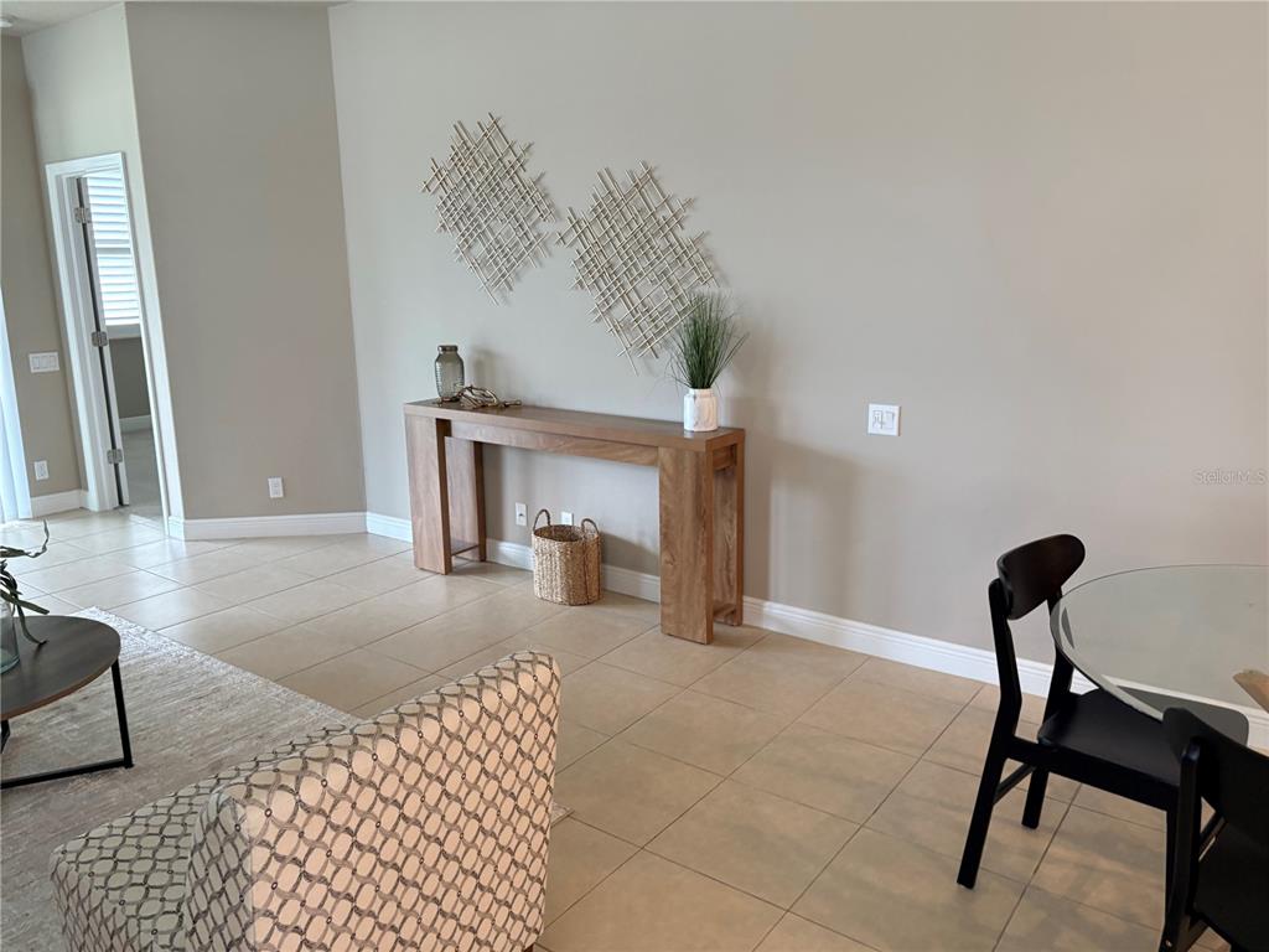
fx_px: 953
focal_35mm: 26
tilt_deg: -11.3
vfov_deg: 53.1
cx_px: 634
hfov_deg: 67.3
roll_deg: -1.4
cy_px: 476
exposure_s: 1/60
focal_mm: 5.96
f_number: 1.6
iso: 200
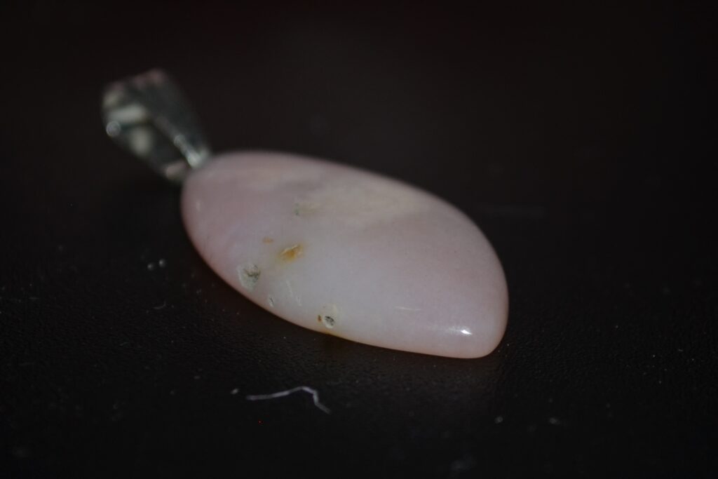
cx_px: 359
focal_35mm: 72
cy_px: 240
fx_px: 1436
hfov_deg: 28.1
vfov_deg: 18.9
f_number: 5.6
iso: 200
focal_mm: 48
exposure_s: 1/30
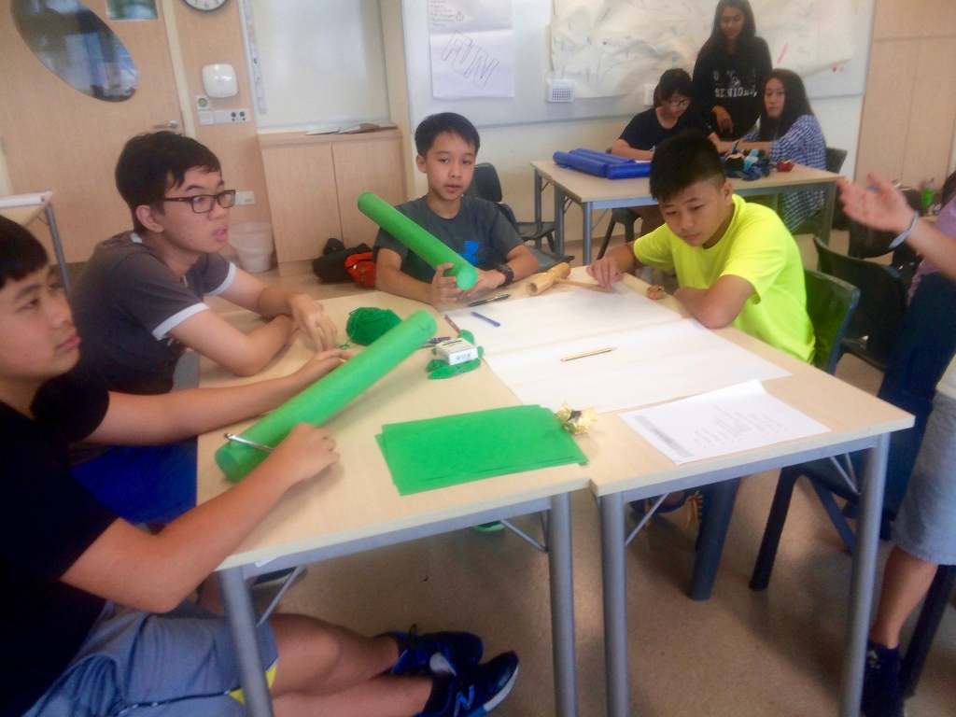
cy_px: 358
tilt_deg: -24.4
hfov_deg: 61.7
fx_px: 801
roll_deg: +2.7
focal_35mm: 29
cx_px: 478
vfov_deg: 48.2
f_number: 2.2
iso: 50
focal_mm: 4.15
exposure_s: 1/100
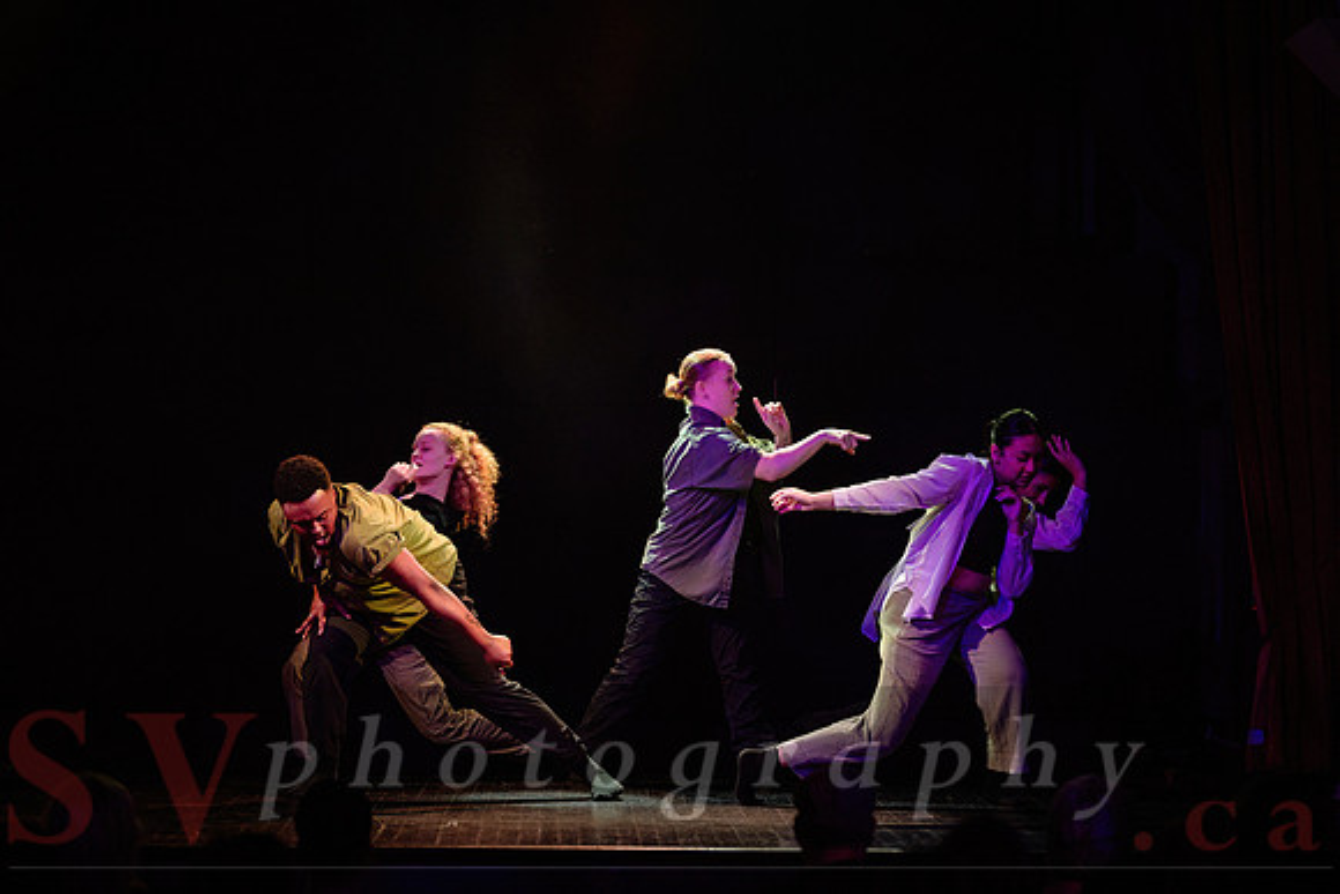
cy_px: 447
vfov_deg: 11.0
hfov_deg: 16.4
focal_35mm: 125
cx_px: 670
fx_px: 4654
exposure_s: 1/320
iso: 1600
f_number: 2.8
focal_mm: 125
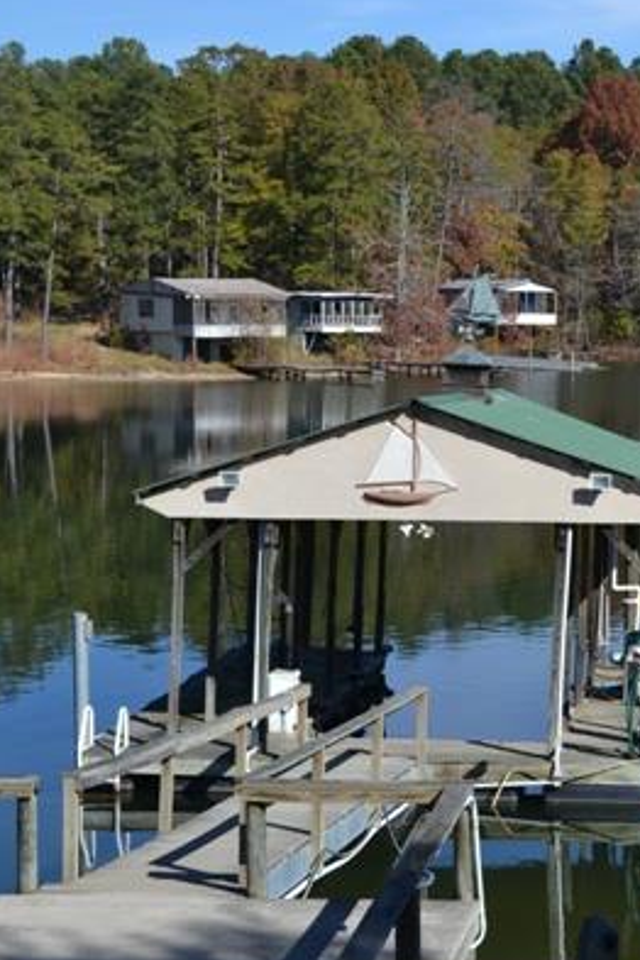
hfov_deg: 16.2
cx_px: 579
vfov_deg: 24.5
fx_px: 2213
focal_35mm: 83
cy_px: 492
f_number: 8
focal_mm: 34
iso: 100
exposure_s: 1/250
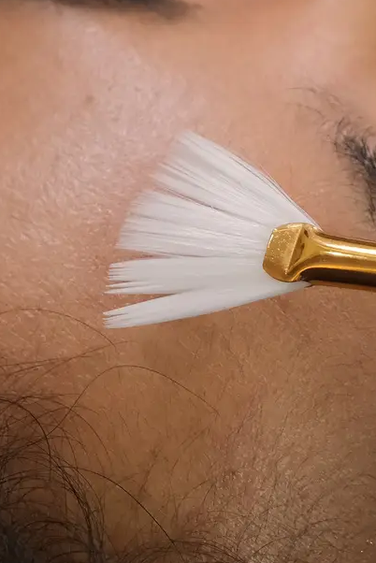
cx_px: 302
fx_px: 5821
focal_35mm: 372
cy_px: 187
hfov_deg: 3.7
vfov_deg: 5.5
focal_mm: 93.2
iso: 1600
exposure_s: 1/125
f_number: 5.6
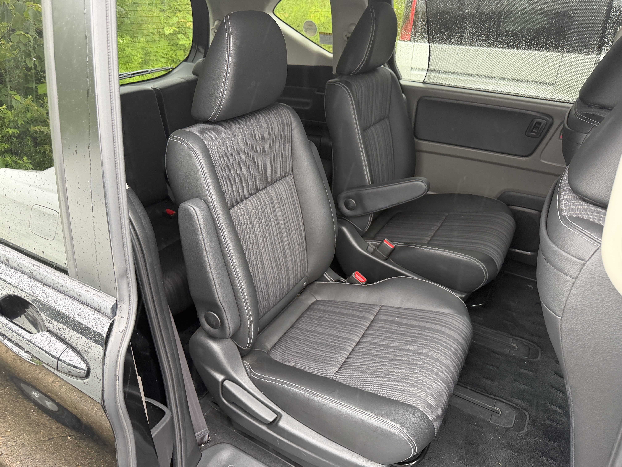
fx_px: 431
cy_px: 234
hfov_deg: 71.6
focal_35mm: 24
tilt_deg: -28.8
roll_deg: +1.7
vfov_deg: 56.8
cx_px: 311
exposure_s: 1/87
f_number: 1.78
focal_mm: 6.76
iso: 200
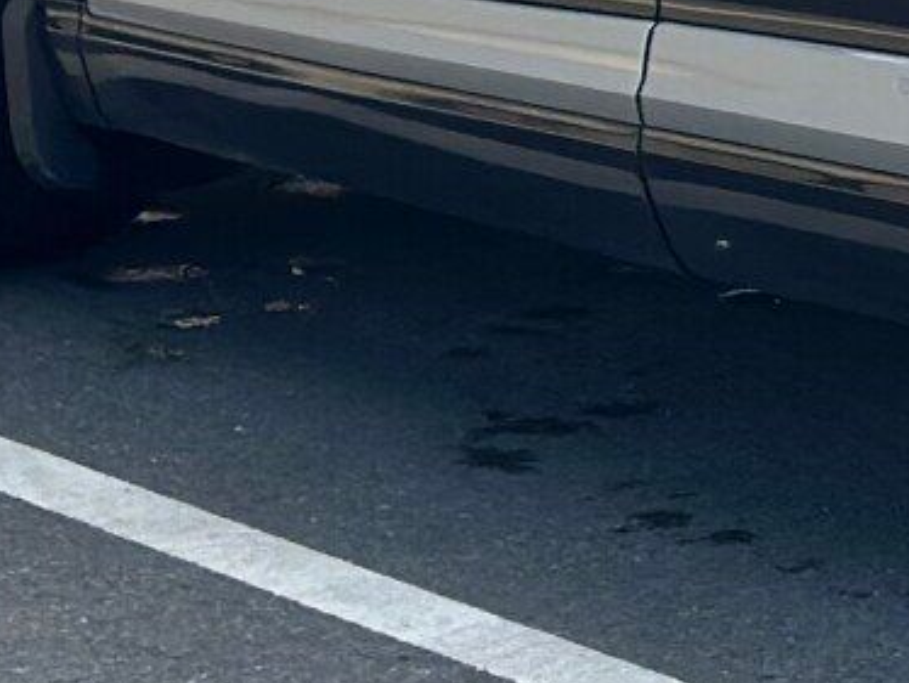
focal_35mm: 250
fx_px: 6569
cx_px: 1801
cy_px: -517
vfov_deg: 5.9
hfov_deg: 7.6
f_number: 1.78
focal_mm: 6.86
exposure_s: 1/2410
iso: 100
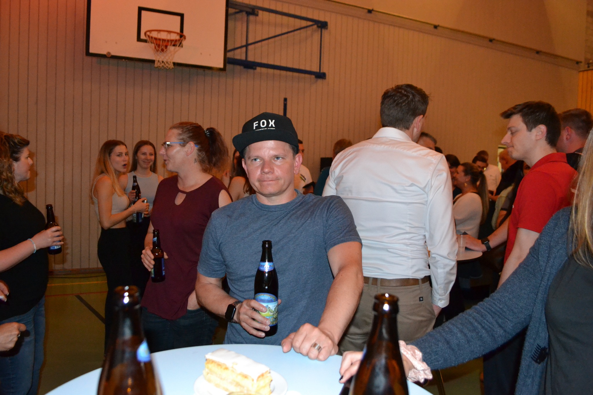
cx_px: 296
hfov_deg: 67.4
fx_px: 445
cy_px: 198
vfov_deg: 47.9
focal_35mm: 27
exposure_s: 1/60
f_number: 3.5
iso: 3200
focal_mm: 18
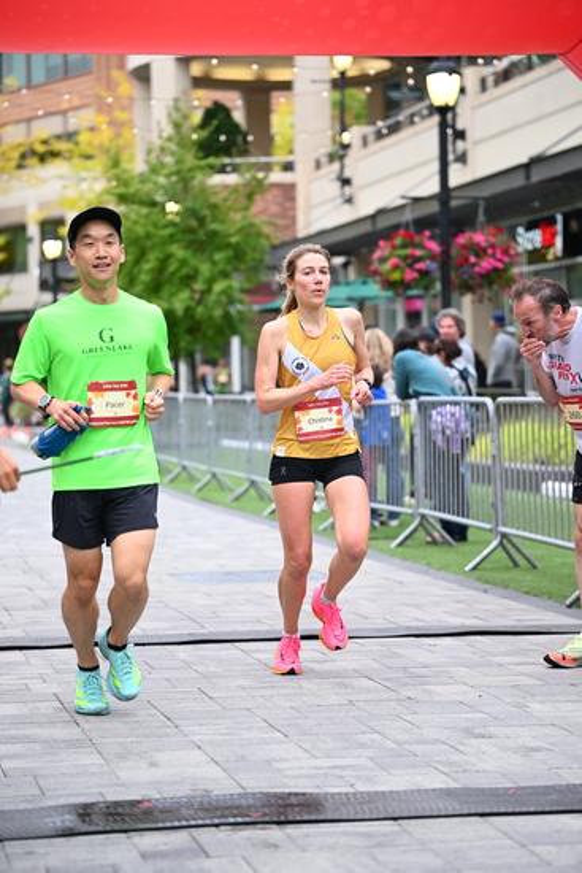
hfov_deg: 14.9
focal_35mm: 92
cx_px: 291
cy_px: 436
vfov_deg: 22.1
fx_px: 2229
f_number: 2.8
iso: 1250
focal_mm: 92
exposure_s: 1/1250
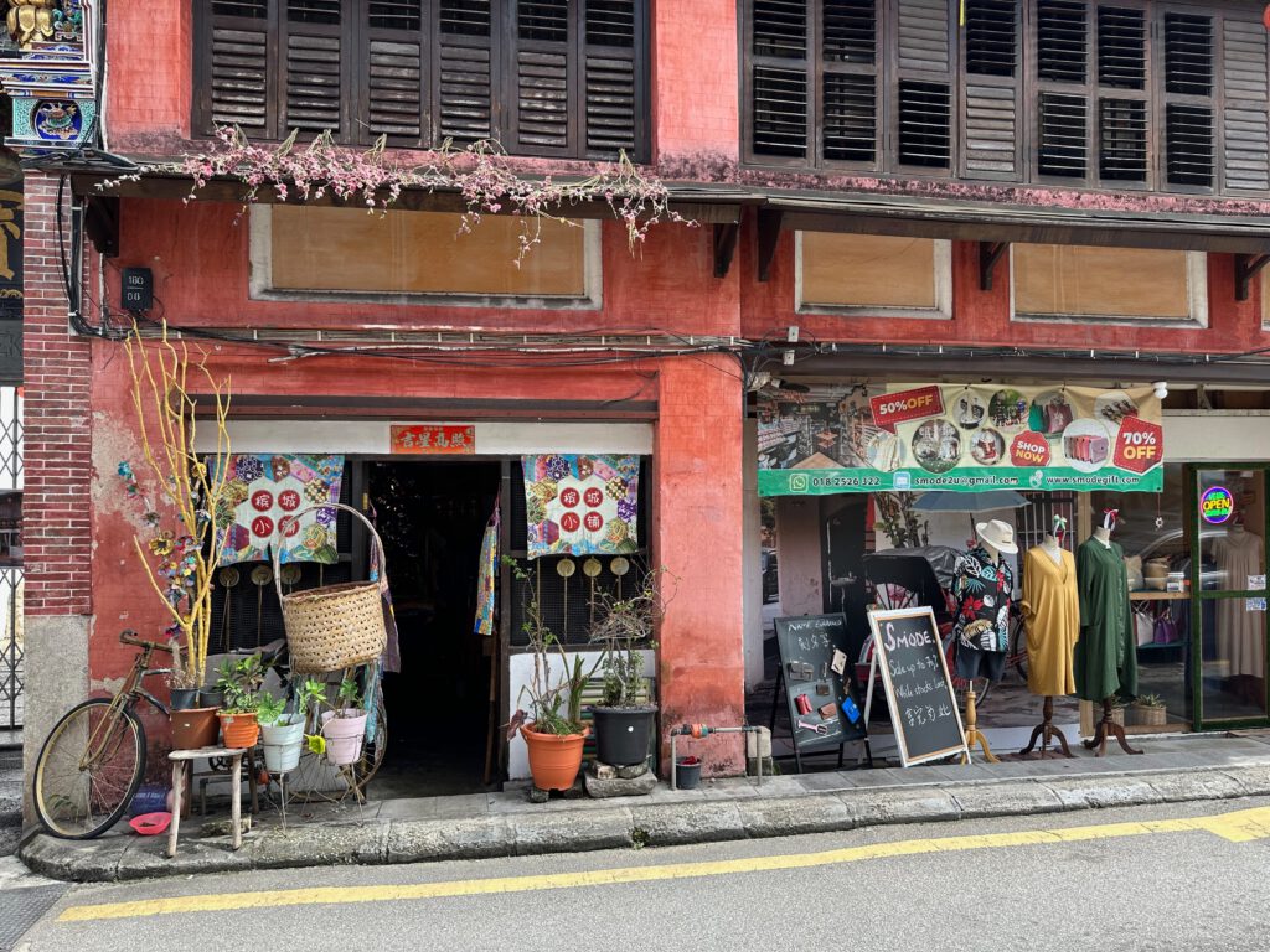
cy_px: 476
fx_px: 881
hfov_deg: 71.6
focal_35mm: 24
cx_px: 635
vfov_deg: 56.8
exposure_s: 1/1000
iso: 80
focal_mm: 6.86
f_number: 1.8
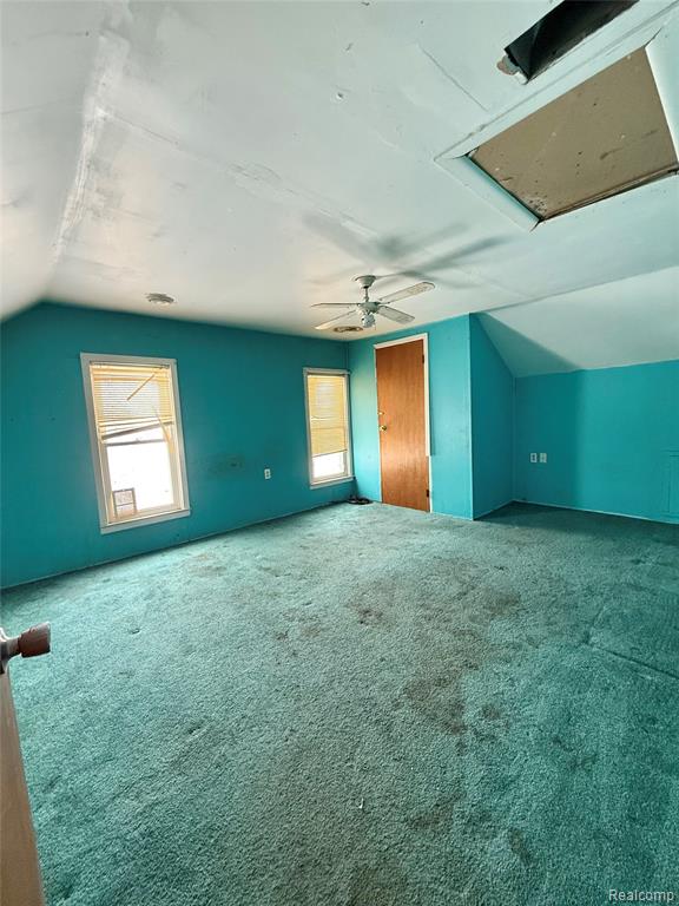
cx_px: 340
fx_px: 366
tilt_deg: -5.8
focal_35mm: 14
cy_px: 453
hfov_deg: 85.7
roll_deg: +2.9
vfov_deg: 102.1
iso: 320
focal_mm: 2.22
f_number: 2.2
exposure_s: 1/99
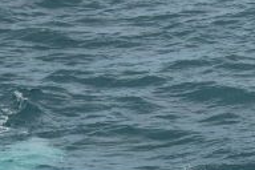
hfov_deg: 4.9
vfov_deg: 3.3
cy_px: 284
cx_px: 436
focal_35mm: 416
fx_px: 2946
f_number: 5
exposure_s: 1/8000
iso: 1100
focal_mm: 100
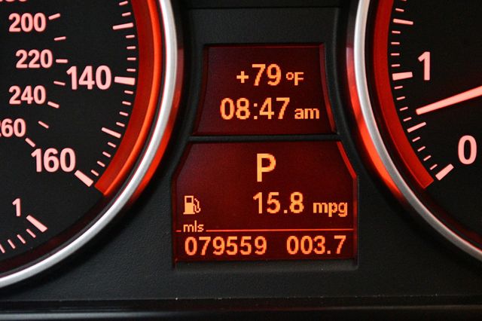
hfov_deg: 27.0
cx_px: 241
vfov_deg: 18.2
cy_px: 160
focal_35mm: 75
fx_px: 1004
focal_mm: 50
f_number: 5.6
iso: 8000
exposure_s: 1/60
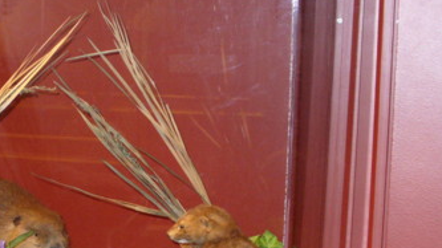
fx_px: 1031
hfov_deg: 23.4
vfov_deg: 13.6
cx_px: 29
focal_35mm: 88
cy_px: 236
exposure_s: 1/60
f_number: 2.9
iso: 200
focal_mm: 7
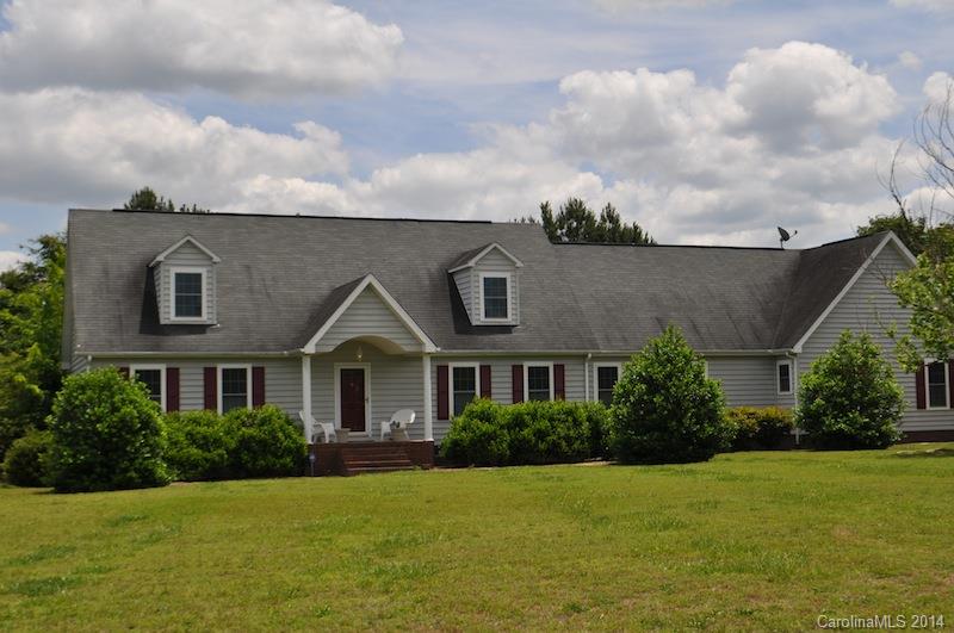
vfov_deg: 26.4
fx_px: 1350
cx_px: 477
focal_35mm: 51
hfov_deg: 38.9
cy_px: 316
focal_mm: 34
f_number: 10
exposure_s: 1/400
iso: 200
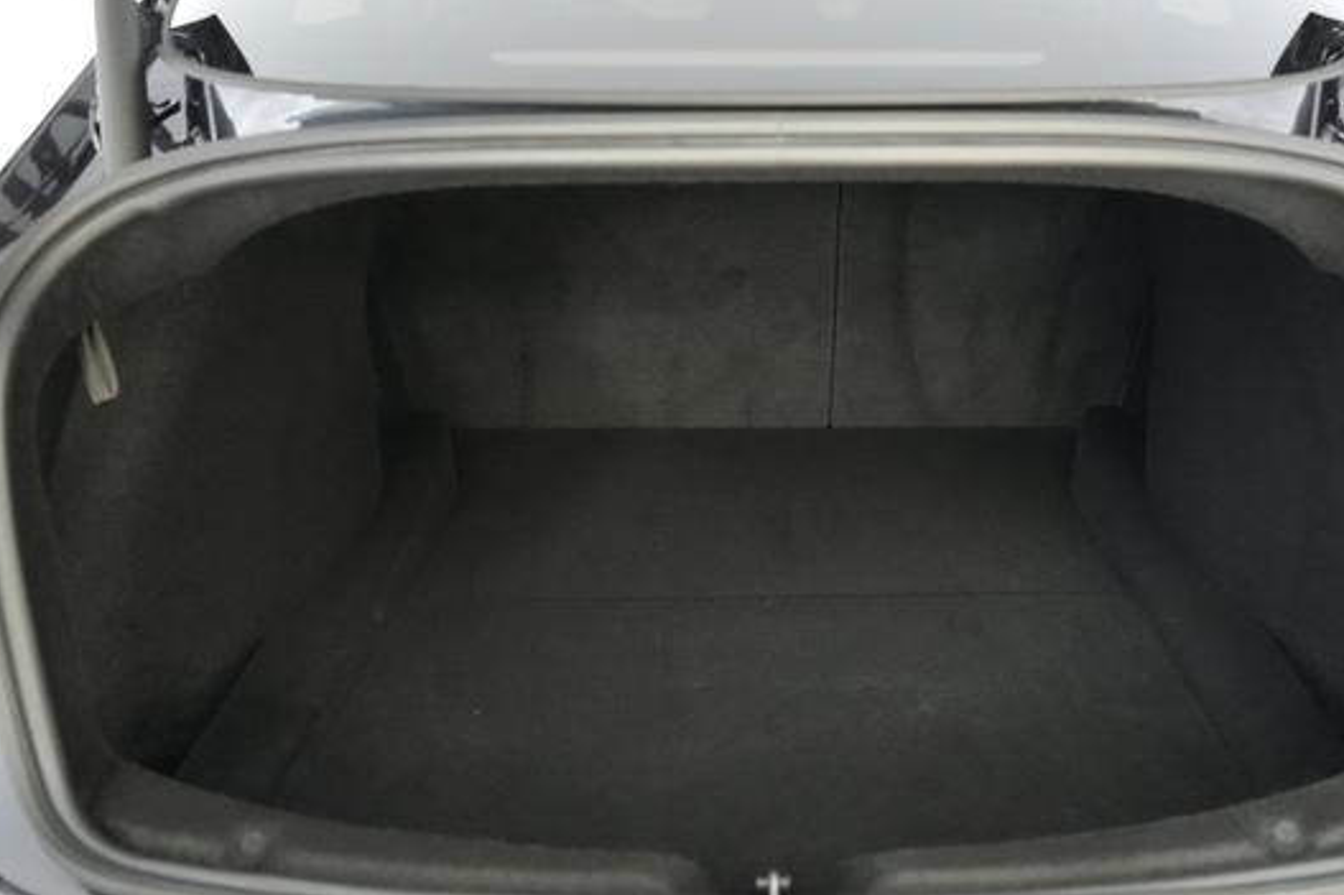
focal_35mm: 34
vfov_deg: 38.7
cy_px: 523
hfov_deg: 55.6
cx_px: 775
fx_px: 1269
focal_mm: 28
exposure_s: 1/160
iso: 12800
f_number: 2.8
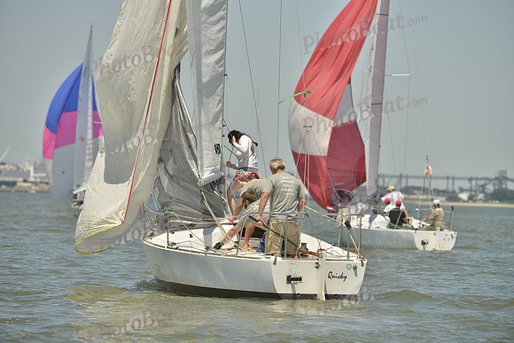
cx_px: 257
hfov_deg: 7.9
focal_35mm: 260
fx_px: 3713
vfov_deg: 5.3
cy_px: 172
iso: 200
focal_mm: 260
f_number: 6.3
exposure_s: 1/1250
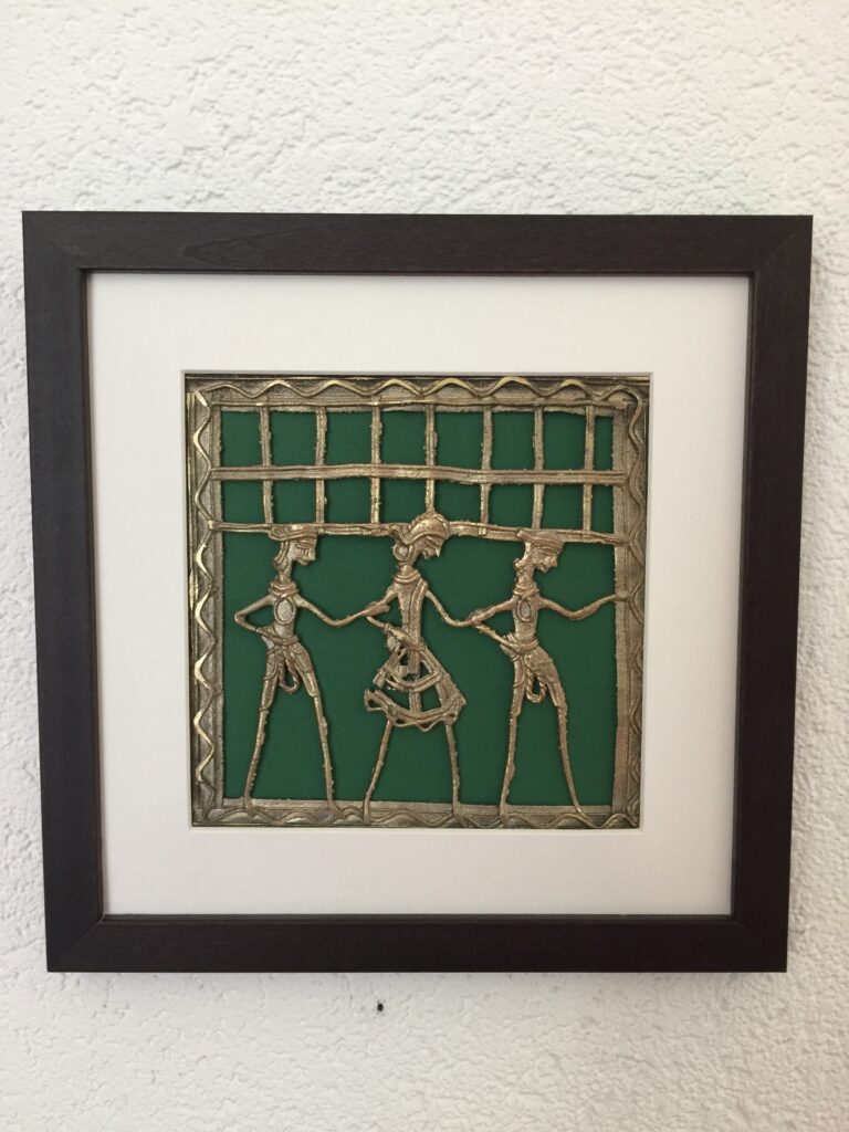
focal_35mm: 29
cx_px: 424
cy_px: 566
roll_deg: +0.1
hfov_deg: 48.2
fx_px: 948
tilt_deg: -3.7
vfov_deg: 61.7
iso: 125
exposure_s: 1/17
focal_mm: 4.15
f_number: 2.2
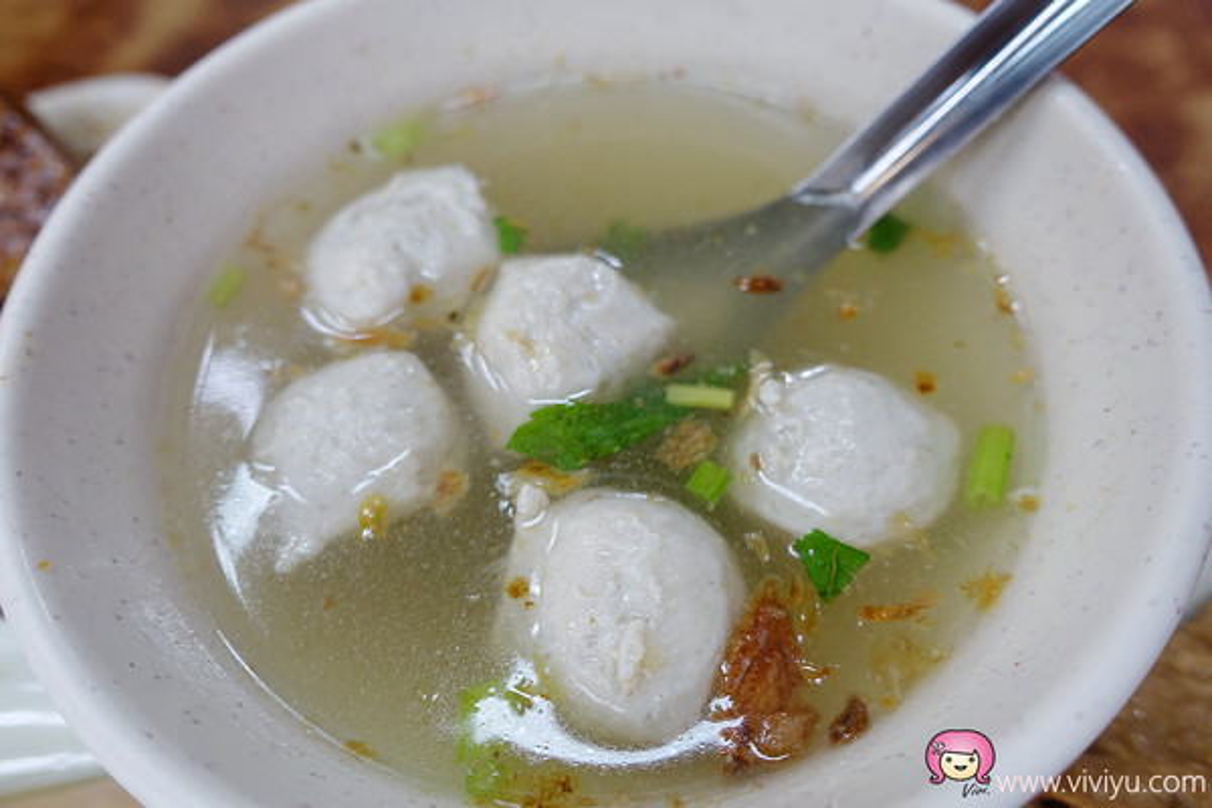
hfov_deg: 73.7
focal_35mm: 24
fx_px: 808
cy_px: 404
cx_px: 606
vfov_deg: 53.1
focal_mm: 8.8
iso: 125
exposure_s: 1/30
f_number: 2.8
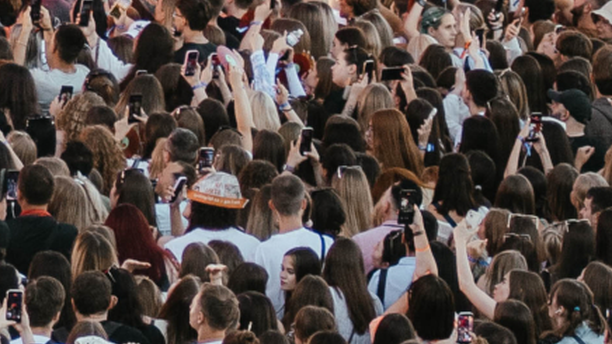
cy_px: -279
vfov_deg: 2.0
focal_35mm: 615
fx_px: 9978
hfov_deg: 3.5
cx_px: -504
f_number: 2.8
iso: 1250
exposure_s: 1/1600
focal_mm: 100
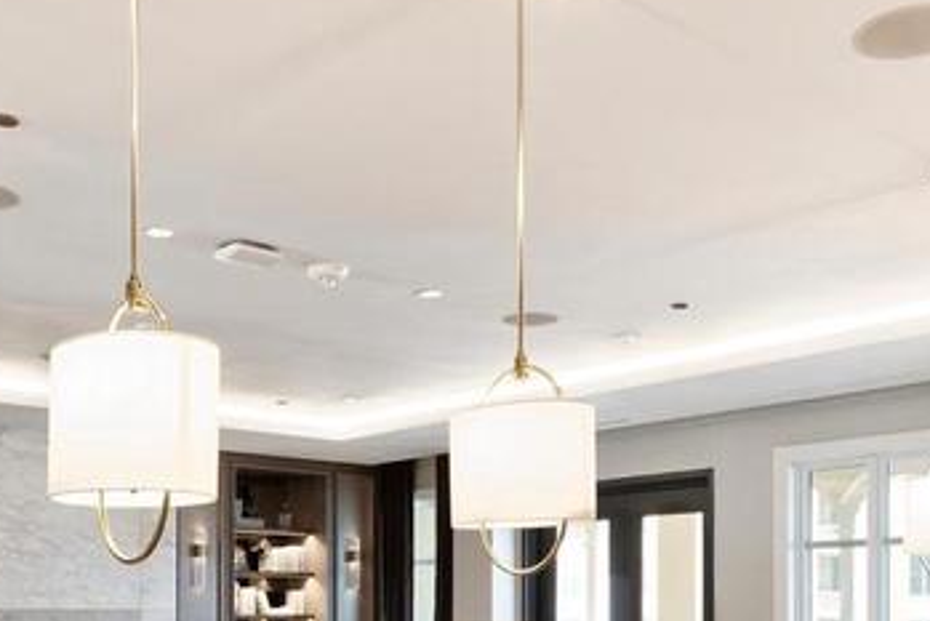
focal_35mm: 47
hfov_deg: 41.9
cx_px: 429
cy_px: 614
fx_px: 1215
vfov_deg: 27.1
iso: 250
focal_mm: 16
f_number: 11
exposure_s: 1/20
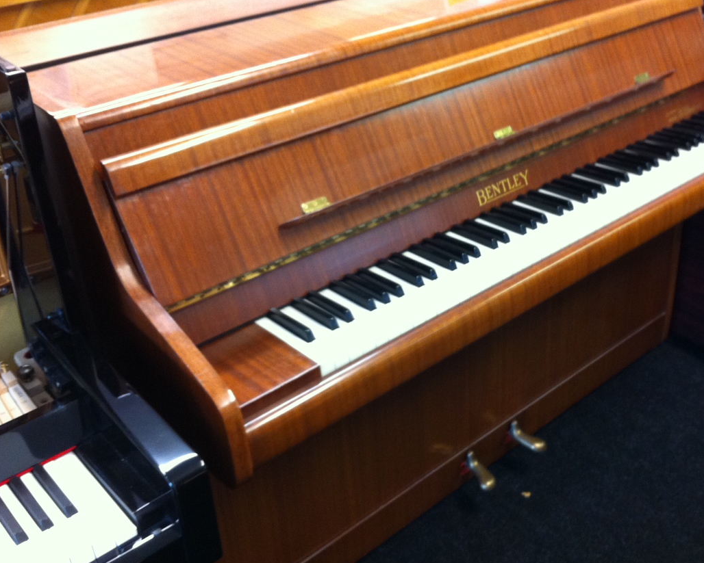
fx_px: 896
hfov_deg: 42.7
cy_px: 263
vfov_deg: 34.9
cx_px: 420
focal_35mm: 43
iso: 160
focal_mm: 3.85
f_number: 2.8
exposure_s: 1/15
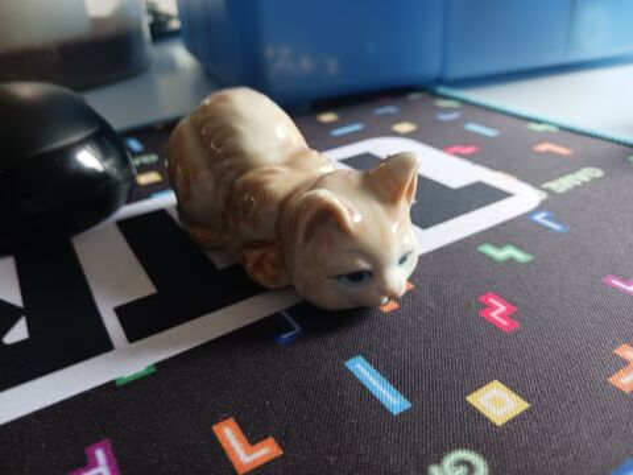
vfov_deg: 51.4
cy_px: 238
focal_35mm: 27
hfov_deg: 65.3
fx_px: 494
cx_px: 316
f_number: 1.8
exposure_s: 1/33.3
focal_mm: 4
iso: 160
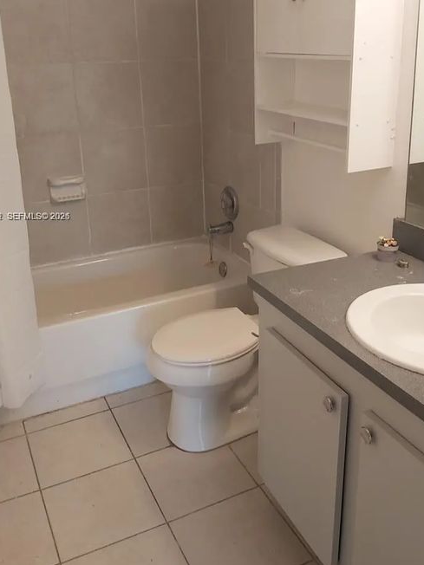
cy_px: 217
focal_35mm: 34
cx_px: 233
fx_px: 555
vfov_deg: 53.4
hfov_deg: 41.7
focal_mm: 3.92
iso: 100
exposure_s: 1/60
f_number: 1.7
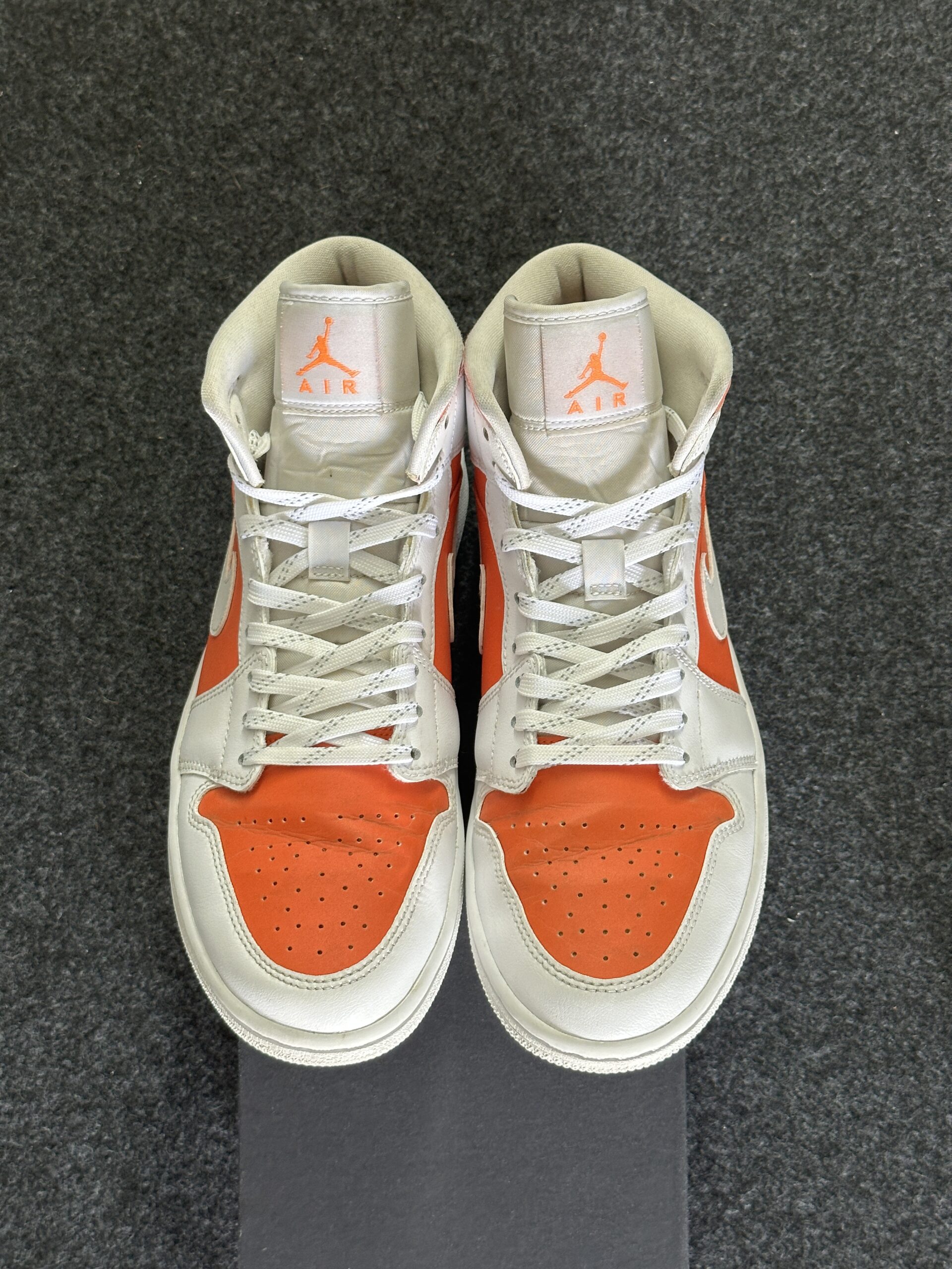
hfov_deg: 30.3
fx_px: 1760
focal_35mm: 48
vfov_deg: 39.7
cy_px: 634
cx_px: 476
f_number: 1.78
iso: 100
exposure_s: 1/50
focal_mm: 6.86
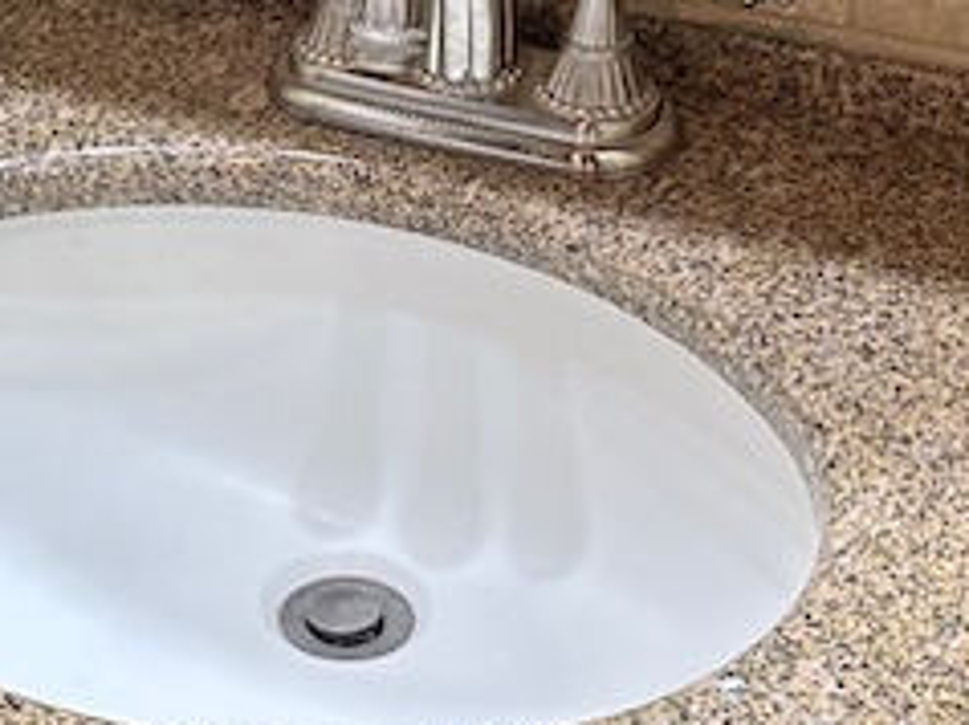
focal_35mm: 101
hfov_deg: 18.7
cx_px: -86
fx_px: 2824
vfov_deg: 14.6
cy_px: 224
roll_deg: +5.5
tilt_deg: -31.8
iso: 200
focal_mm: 6.86
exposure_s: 1/47
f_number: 1.78
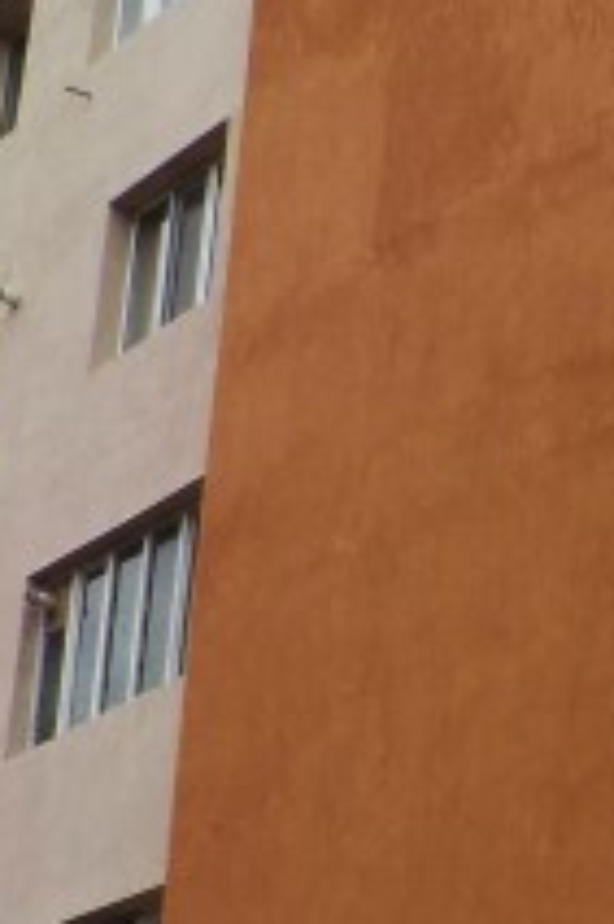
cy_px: 610
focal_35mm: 118
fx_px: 3024
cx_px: 836
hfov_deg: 11.3
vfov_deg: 17.3
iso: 125
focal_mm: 4.1
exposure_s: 1/125
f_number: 3.3
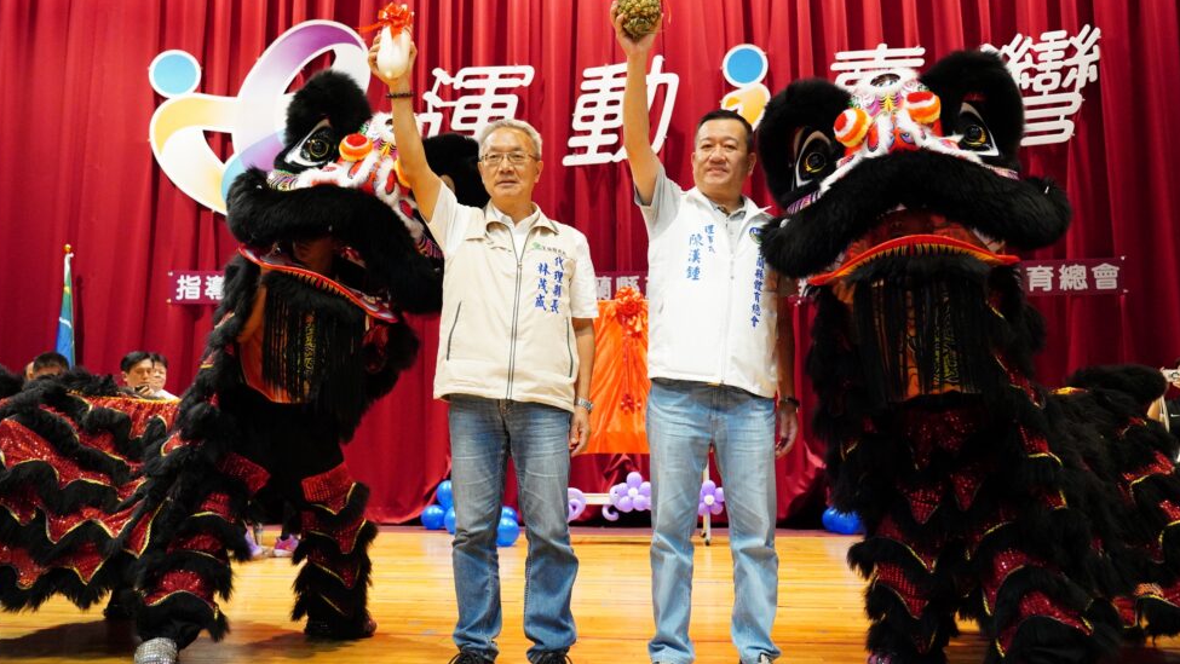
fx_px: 1033
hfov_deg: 59.5
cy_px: 265
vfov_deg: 35.5
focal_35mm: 33
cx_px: 563
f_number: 4
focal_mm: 30
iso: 12800
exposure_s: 1/400
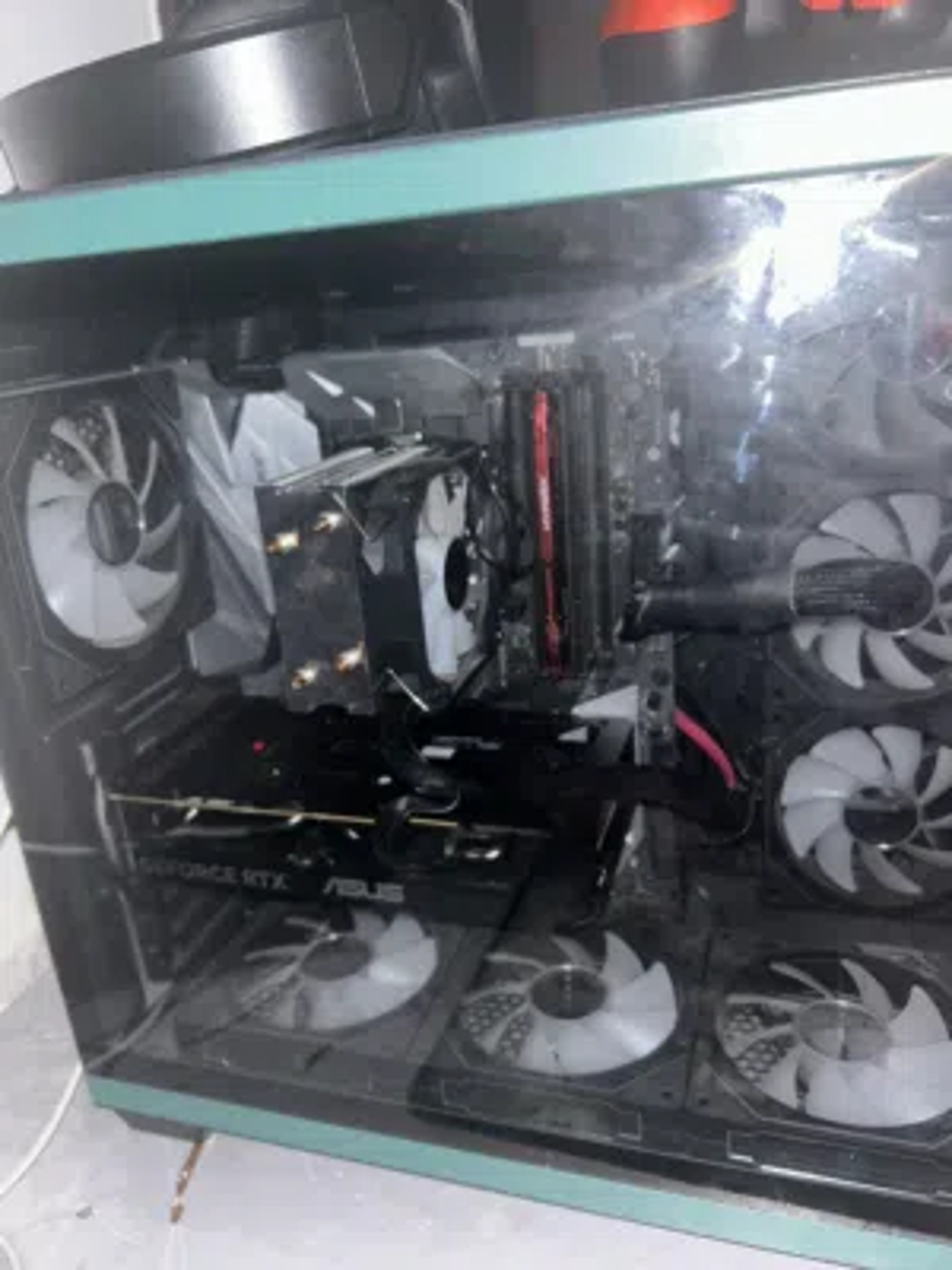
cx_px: 476
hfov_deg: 53.1
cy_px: 635
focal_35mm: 26
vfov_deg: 67.3
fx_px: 953
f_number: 1.5
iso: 40
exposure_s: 1/4
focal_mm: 5.7
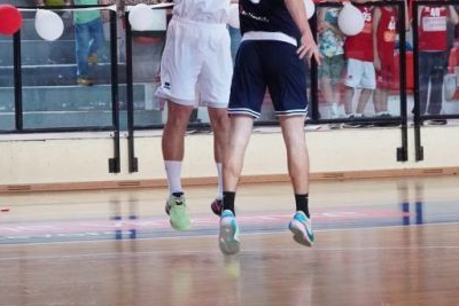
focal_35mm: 210
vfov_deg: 6.5
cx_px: 226
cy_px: 23
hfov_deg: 9.8
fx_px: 2678
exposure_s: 1/640
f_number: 5
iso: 5000
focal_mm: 70
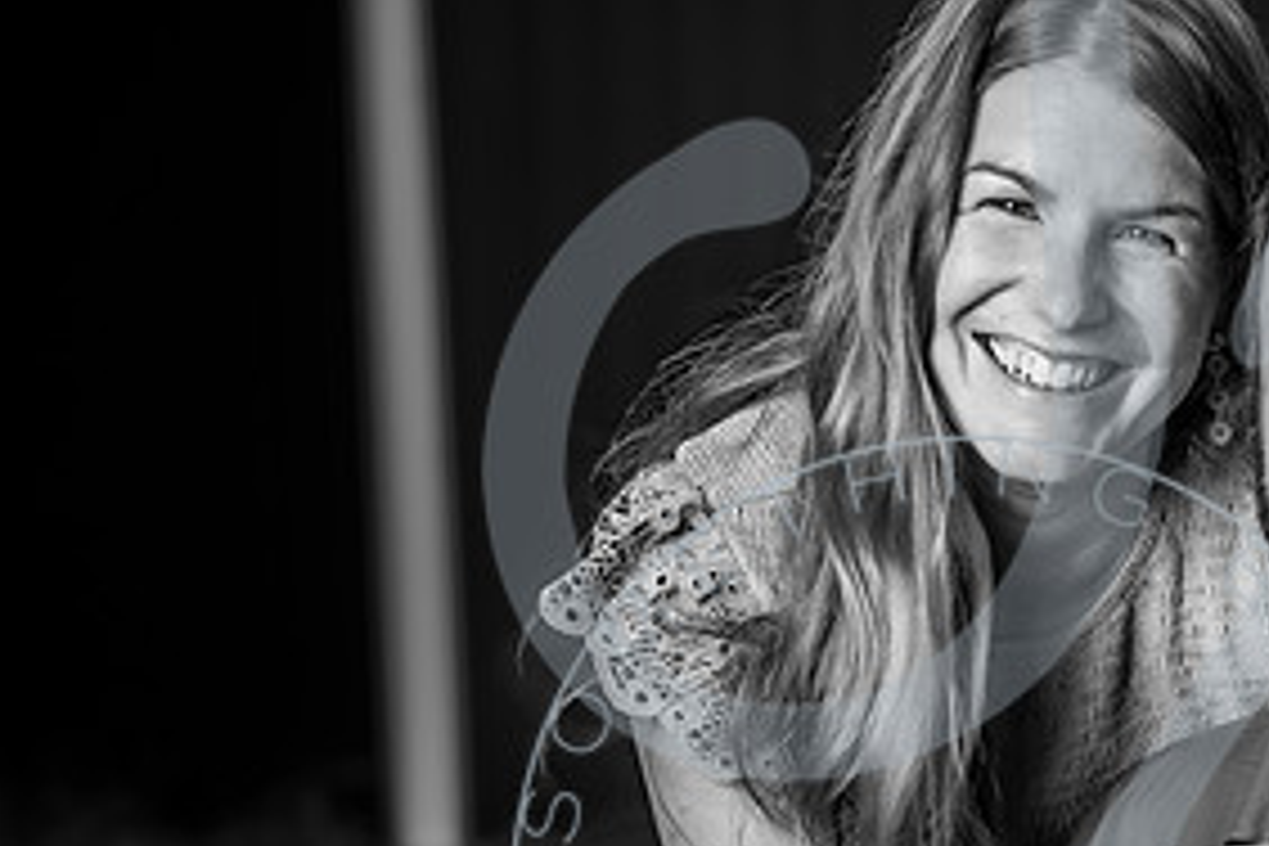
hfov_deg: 17.8
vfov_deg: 12.1
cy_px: 520
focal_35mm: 113
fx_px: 3983
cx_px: 1197
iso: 100
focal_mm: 55
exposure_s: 1/200
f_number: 2.8
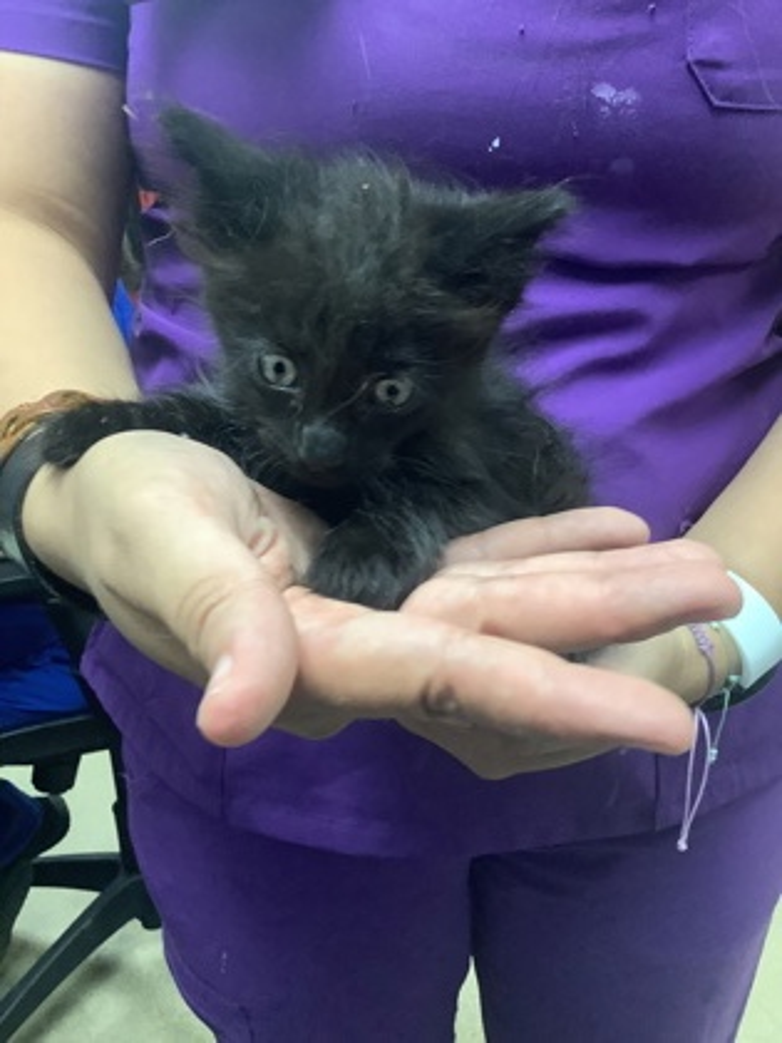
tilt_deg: -18.4
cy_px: 522
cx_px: 391
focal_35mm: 31
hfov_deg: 45.4
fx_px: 934
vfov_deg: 58.4
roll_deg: +1.8
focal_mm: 3.3
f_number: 2.4
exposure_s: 1/60
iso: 125
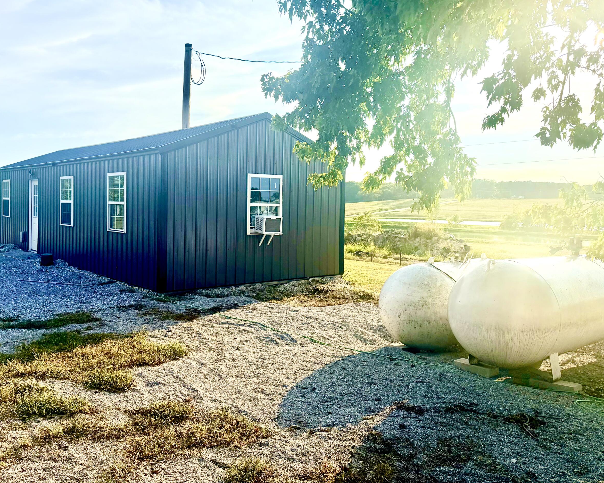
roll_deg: -1.1
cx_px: 241
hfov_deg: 58.3
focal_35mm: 30
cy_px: 213
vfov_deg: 48.4
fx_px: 536
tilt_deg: -1.9
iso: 80
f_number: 1.78
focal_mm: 6.76
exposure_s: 1/6711
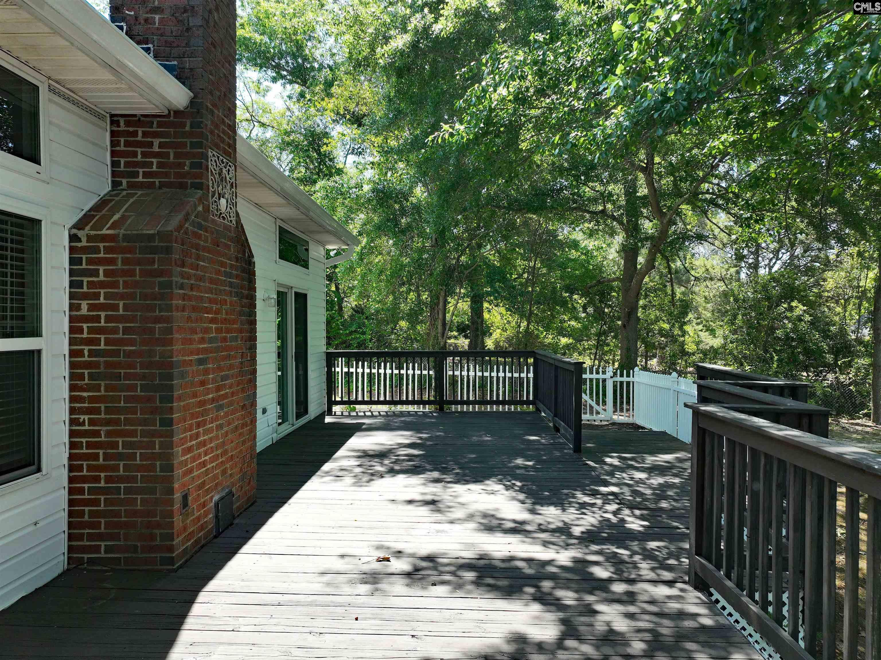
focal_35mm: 24
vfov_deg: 56.8
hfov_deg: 71.6
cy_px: 330
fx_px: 611
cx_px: 440
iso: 210
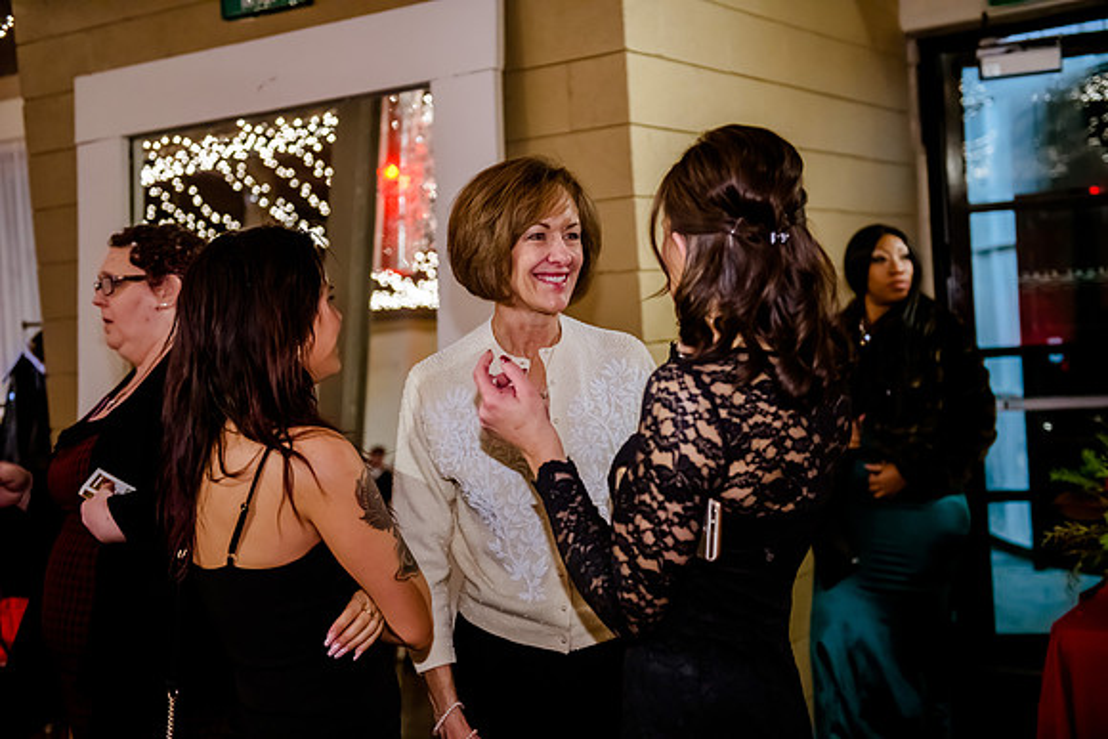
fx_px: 1478
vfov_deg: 28.1
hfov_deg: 41.1
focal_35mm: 48
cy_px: 370
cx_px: 554
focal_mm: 48
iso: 5000
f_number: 2.8
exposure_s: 1/125
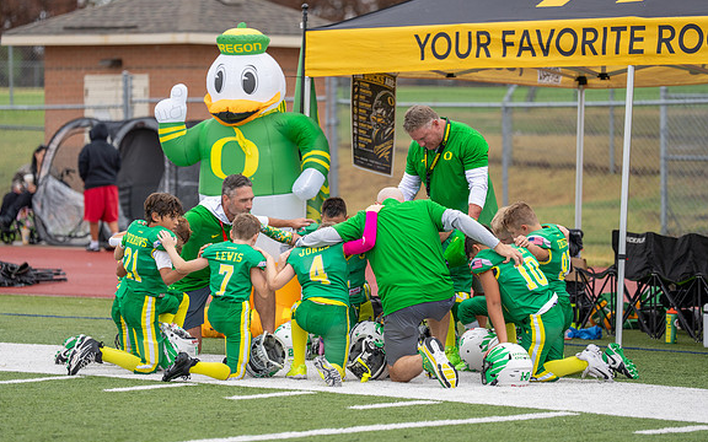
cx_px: 326
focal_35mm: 175
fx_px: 3377
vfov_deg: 7.5
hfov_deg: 12.0
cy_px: 195
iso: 500
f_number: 2.8
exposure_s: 1/1250
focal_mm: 154
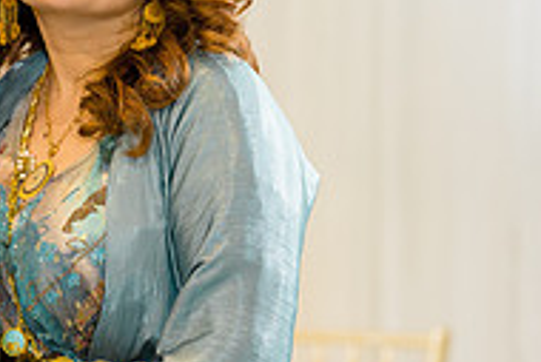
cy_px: 204
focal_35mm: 122
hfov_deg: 16.4
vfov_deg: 11.3
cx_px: -20
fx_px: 1835
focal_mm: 40
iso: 640
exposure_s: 1/160
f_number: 2.8
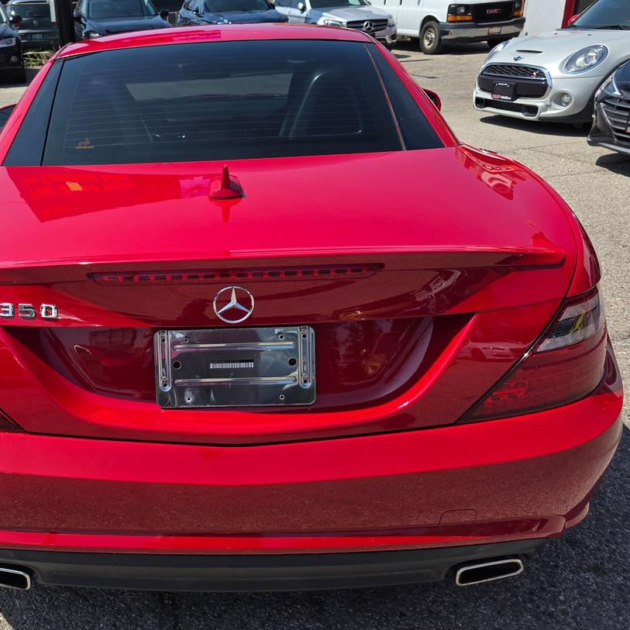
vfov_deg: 51.1
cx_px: 174
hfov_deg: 49.5
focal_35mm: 32
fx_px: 659
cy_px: 292
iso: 80
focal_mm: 6.3
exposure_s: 1/5017
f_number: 1.7
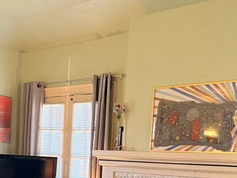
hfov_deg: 29.3
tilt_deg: -2.7
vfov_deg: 21.8
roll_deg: -2.3
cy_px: 177
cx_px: 54
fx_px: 445
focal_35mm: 65
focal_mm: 6.76
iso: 400
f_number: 1.78
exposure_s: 1/120
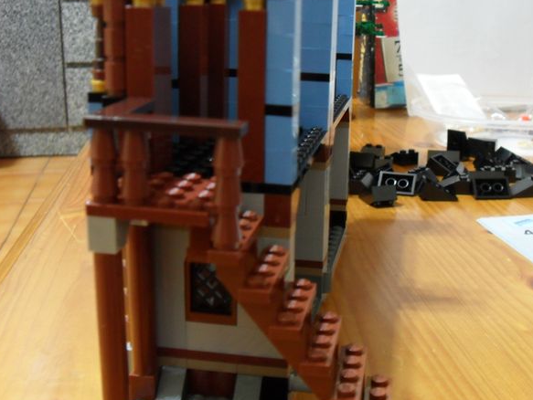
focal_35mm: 48
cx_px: 341
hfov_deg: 39.3
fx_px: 740
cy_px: 201
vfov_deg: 30.3
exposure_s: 1/4
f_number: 2.8
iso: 200
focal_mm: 6.2
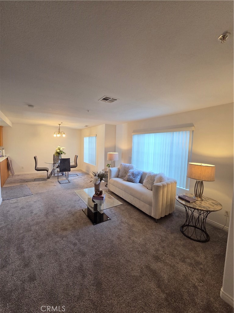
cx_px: 117
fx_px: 117
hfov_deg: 89.9
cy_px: 156
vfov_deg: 106.2
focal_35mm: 13
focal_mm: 2.2
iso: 250
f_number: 2.2
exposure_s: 1/120
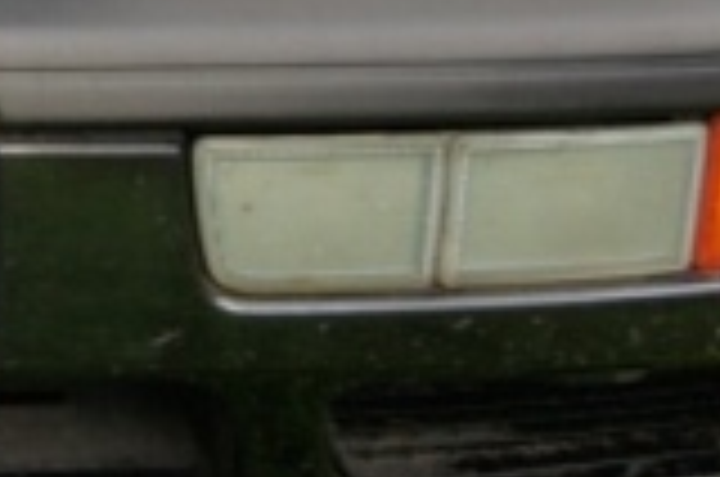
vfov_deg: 8.4
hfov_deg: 11.6
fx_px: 3253
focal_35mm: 163
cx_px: -598
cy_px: 40
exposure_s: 1/40
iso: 250
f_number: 4
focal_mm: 24
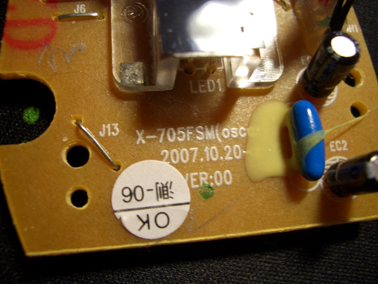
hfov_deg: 51.4
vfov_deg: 39.6
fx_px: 393
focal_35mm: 36
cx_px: 192
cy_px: 144
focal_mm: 5.8
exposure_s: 1/25
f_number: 2.6
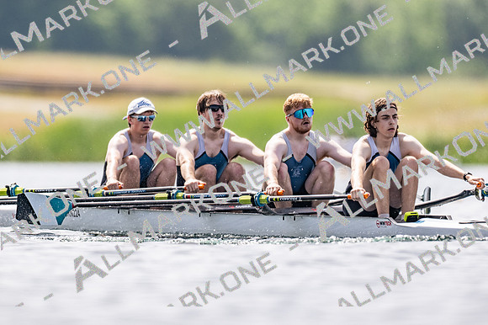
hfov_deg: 2.3
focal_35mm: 900
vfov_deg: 1.5
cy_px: 162
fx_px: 12193
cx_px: 244
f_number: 4
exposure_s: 1/2500
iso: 180
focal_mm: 600
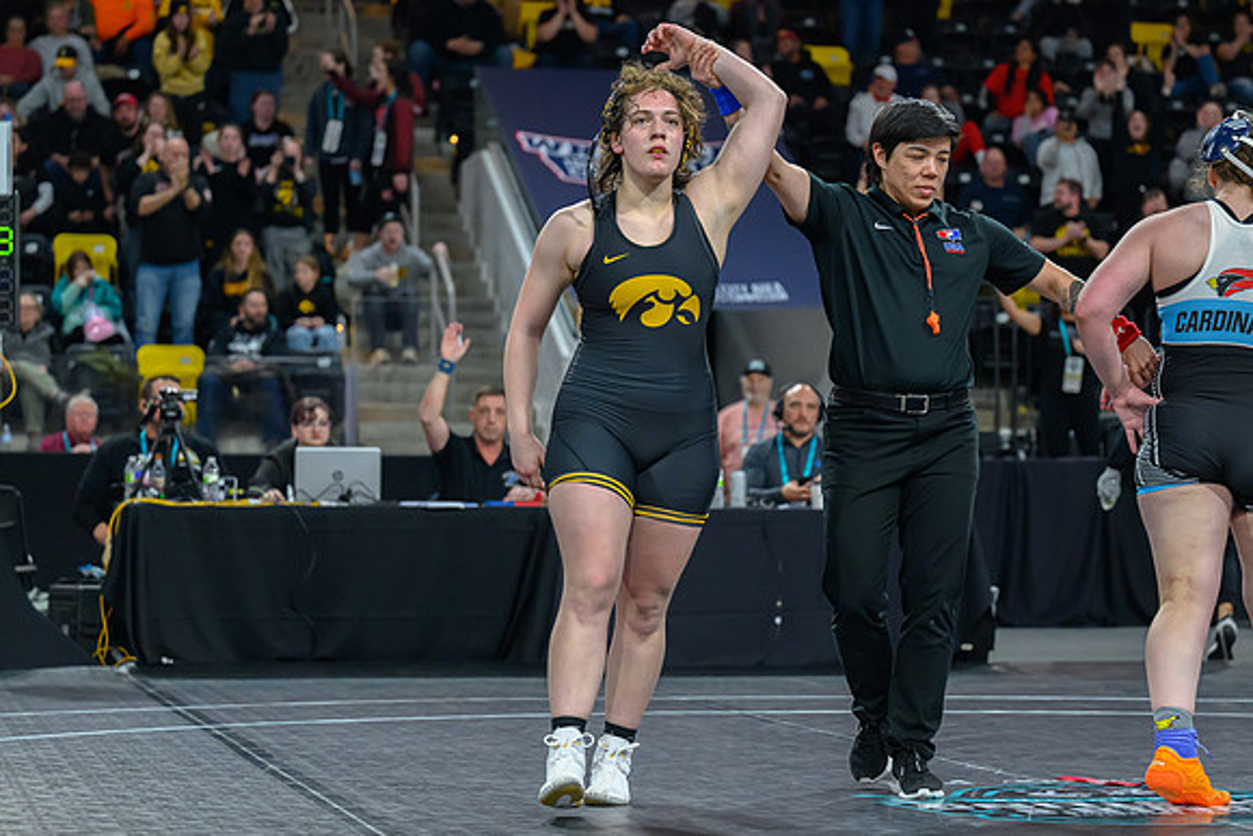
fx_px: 3404
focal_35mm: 98
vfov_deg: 14.0
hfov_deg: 20.9
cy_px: 337
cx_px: 625
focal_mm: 74
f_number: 2.8
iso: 3200
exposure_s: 1/800
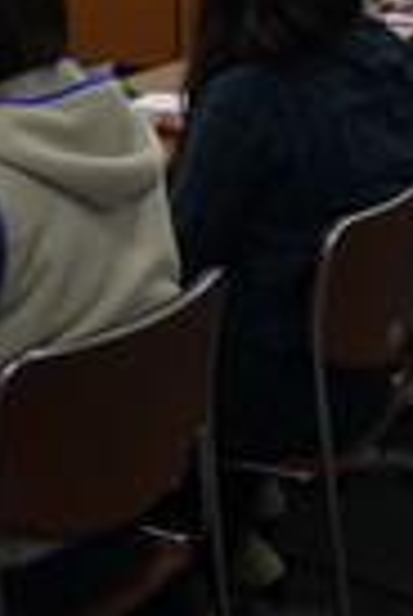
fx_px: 1815
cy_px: -191
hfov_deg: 12.8
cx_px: -36
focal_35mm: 106
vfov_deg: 17.9
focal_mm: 14
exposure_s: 1/30
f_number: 3.5
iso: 100
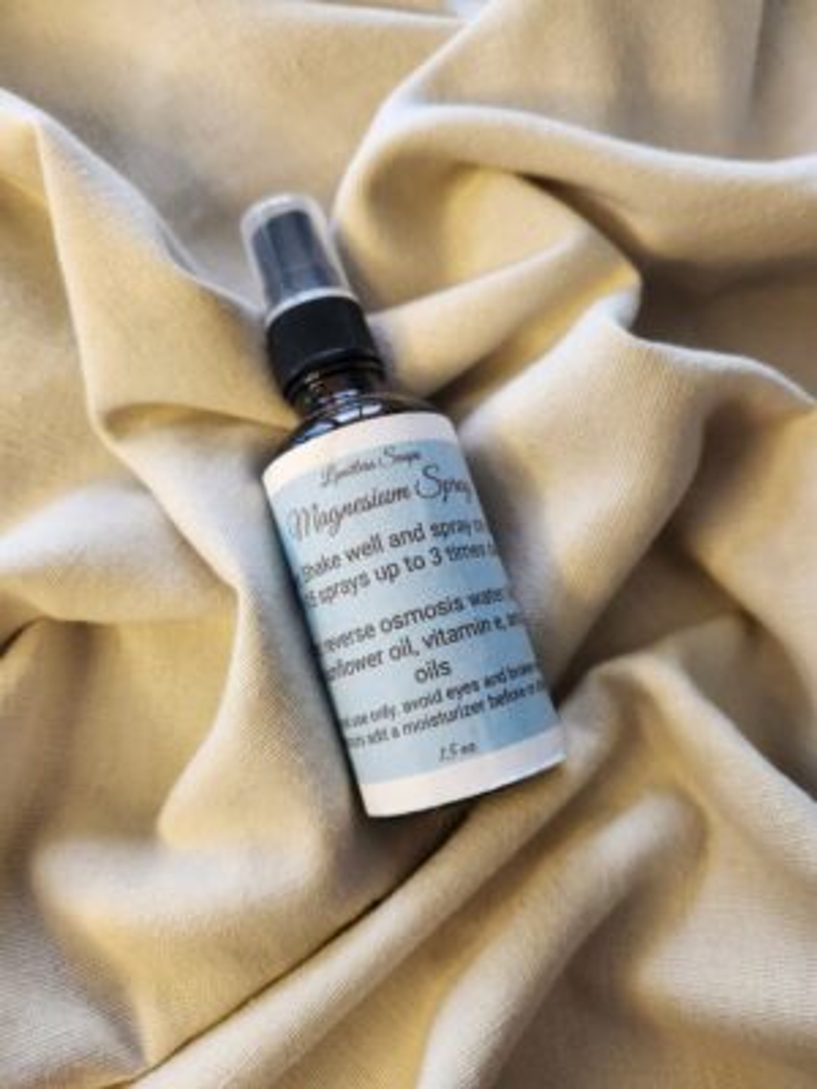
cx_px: 408
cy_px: 544
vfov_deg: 73.9
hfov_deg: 58.9
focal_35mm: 23
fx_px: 724
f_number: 1.8
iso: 200
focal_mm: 5.4
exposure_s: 1/120
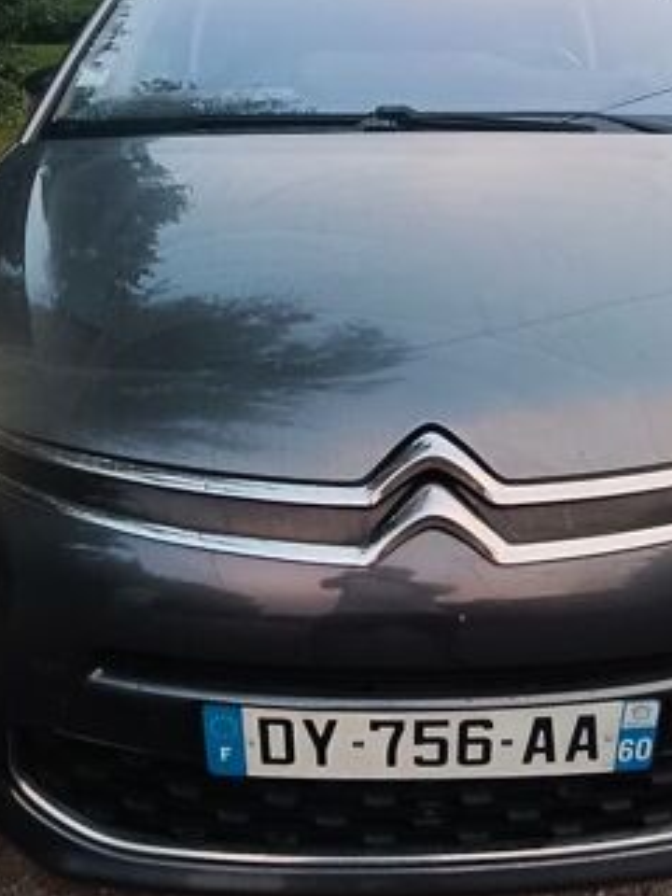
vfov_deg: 55.6
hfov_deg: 44.0
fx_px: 828
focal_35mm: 32
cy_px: 294
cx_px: 384
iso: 165
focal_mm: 1.66
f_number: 2.2
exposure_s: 1/50
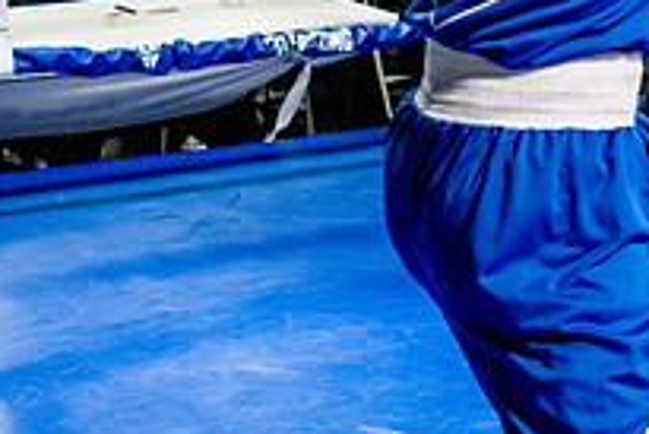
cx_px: 880
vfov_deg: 9.3
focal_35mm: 147
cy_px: -30
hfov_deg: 13.4
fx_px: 2652
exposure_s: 1/800
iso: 5000
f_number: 2.8
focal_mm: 35
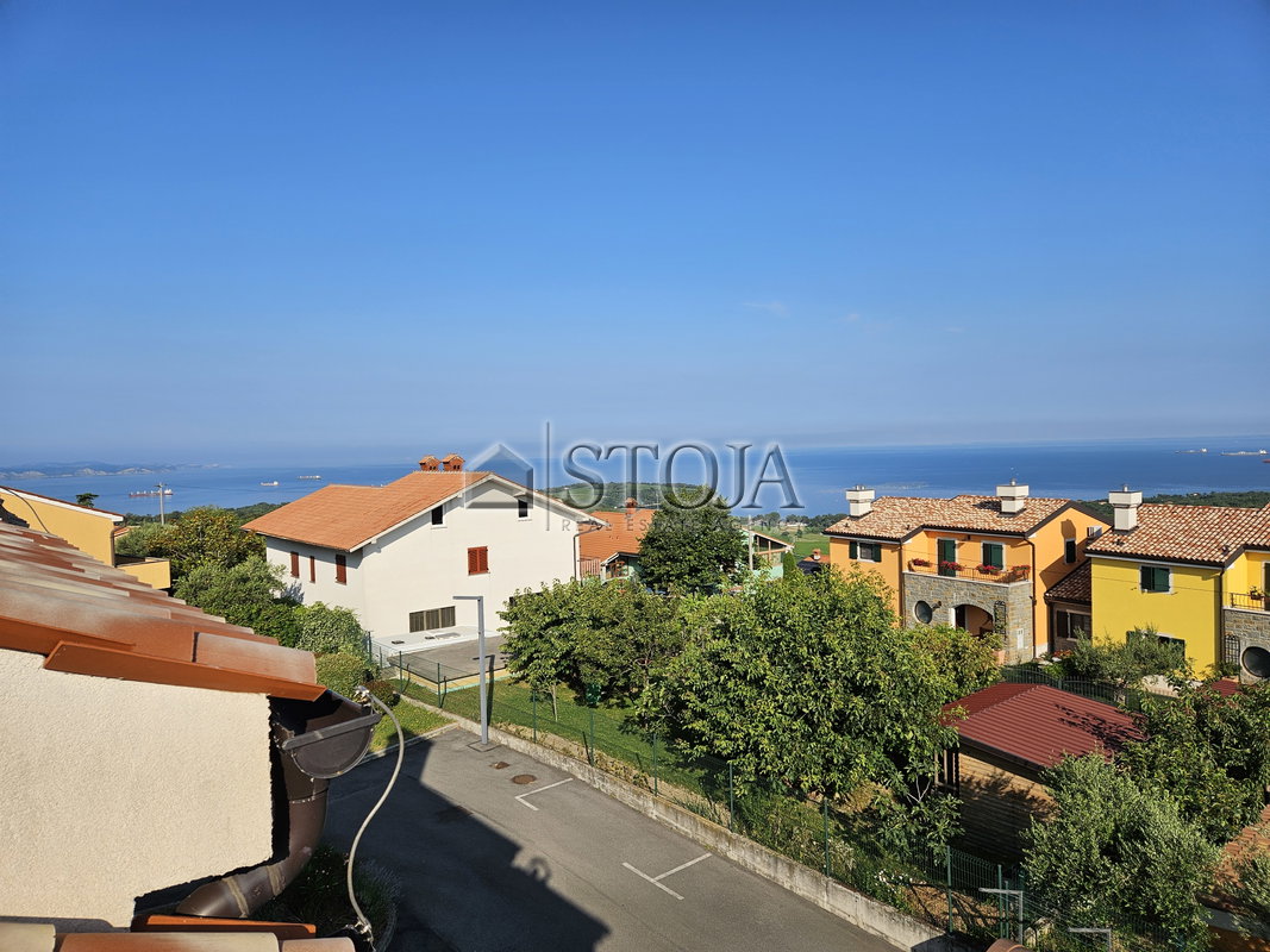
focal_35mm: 23
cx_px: 635
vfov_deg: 58.9
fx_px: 844
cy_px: 476
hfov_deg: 73.9
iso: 25
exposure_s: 1/2969
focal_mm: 5.4
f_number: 1.8
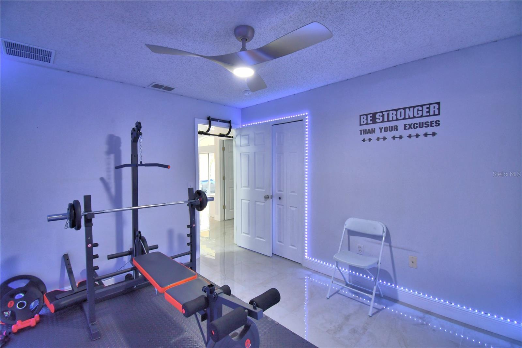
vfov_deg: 77.3
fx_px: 217
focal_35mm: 15
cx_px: 261
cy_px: 174
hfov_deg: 100.4
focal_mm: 10
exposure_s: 1/40
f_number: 4.5
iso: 400
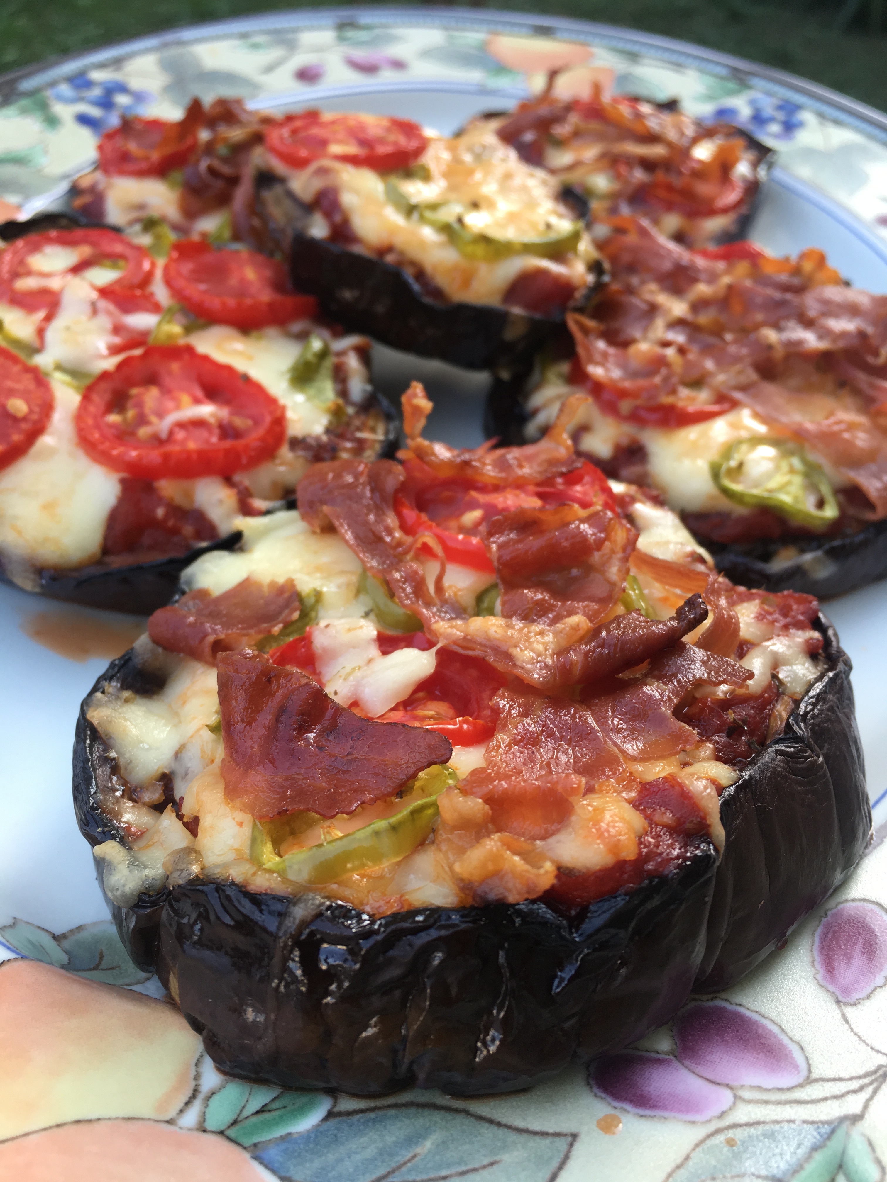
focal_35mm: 29
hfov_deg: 48.2
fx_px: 991
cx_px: 444
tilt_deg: -41.3
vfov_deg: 61.7
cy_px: 591
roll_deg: -4.2
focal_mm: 4.15
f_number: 2.2
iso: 32
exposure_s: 1/100
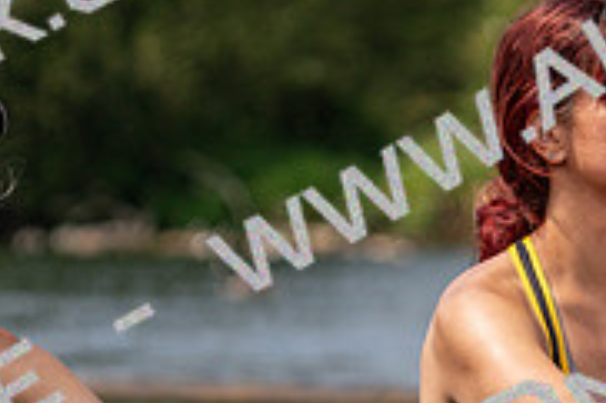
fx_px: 10730
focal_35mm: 638
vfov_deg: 2.2
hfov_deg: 3.2
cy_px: 301
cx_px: 619
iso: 250
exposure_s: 1/1600
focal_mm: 200
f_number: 5.6
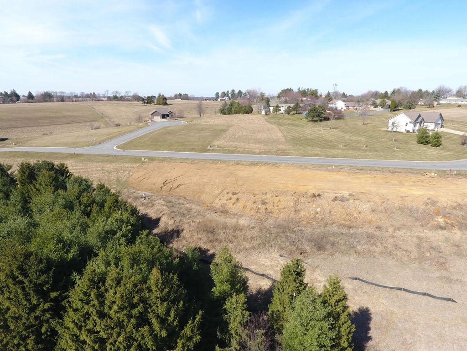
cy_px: 176
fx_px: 270
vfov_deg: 66.0
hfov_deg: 81.7
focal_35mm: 20
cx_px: 234
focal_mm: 3.61
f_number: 2.8
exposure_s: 1/526
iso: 100
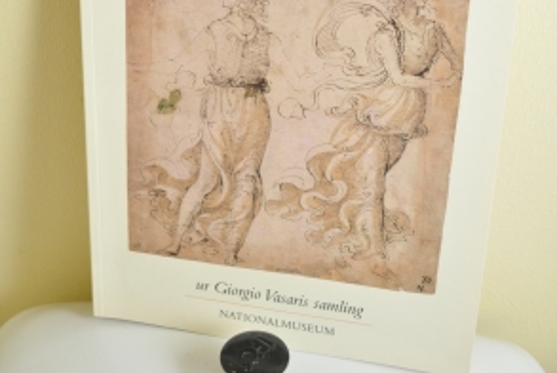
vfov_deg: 22.4
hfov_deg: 33.4
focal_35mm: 60
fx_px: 929
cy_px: 74
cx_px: 278
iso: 800
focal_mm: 26
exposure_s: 1/60
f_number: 4.2
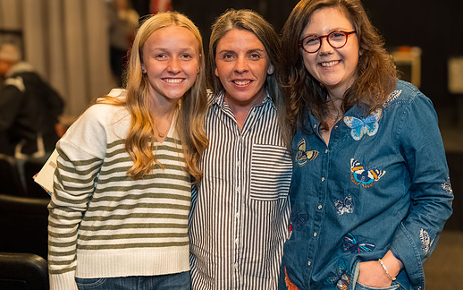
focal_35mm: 45
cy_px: 155
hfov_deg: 43.9
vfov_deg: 28.6
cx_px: 298
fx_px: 568
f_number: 3.2
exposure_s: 1/160
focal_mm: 31
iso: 6400
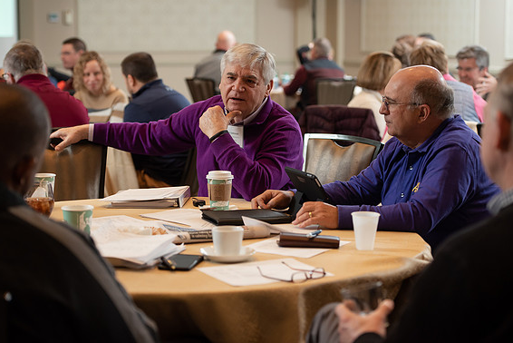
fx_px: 1198
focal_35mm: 84
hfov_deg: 24.2
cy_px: 170
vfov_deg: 16.3
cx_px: 258
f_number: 3.5
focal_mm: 82
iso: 1250
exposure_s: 1/200
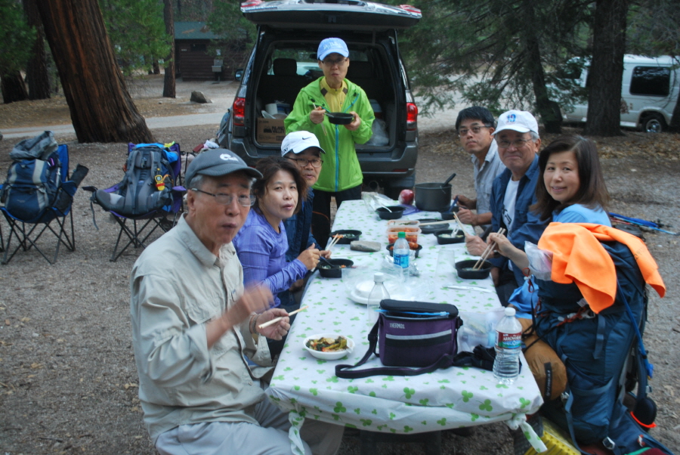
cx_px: 340
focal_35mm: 36
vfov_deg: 37.0
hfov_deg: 53.1
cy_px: 228
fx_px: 681
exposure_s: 1/30
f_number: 4.2
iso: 250
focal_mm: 24
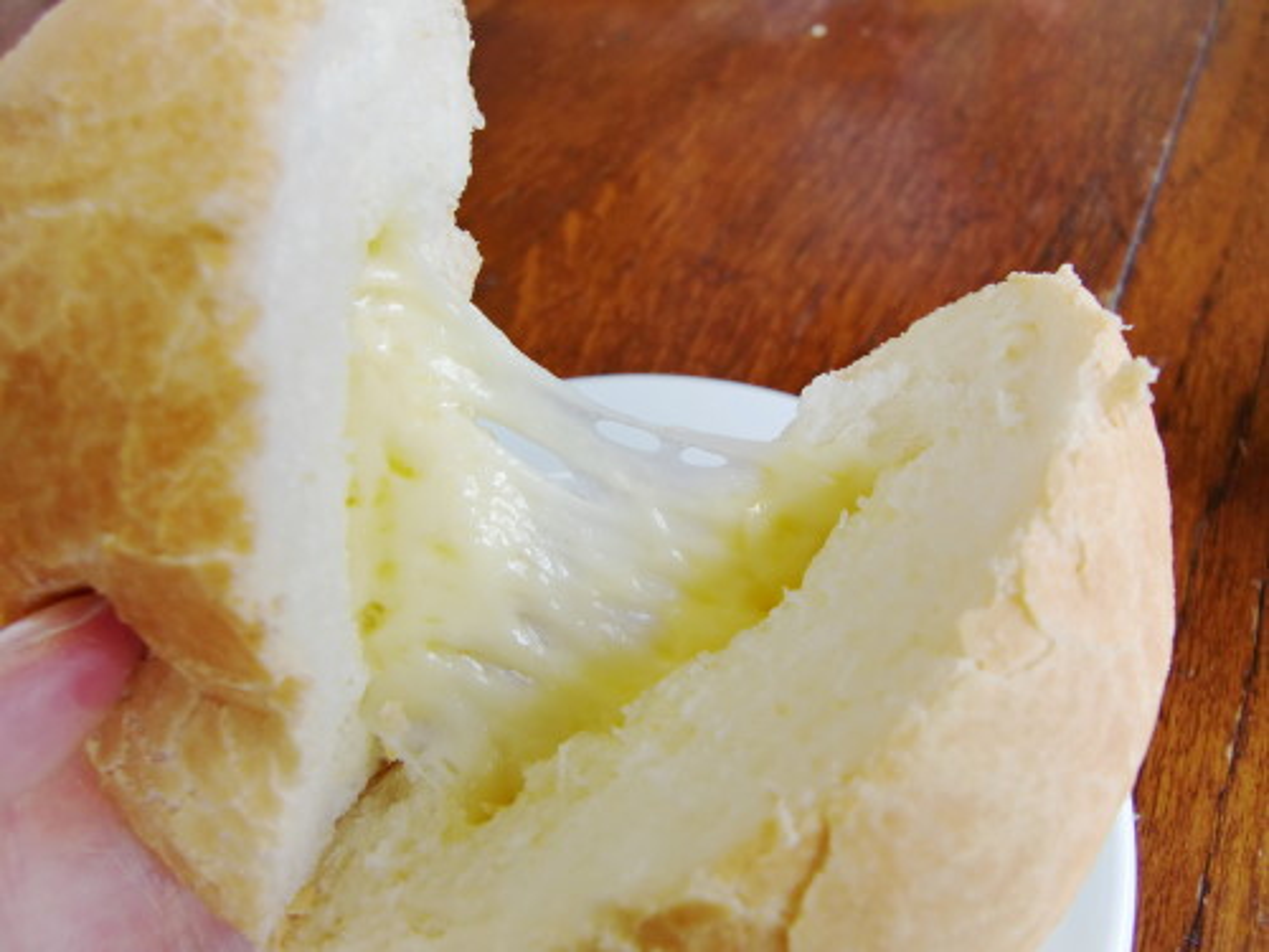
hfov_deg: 63.4
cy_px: 476
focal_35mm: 28
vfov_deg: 49.7
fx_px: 1026
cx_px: 634
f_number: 2.6
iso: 80
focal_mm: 4.9
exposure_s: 1/60
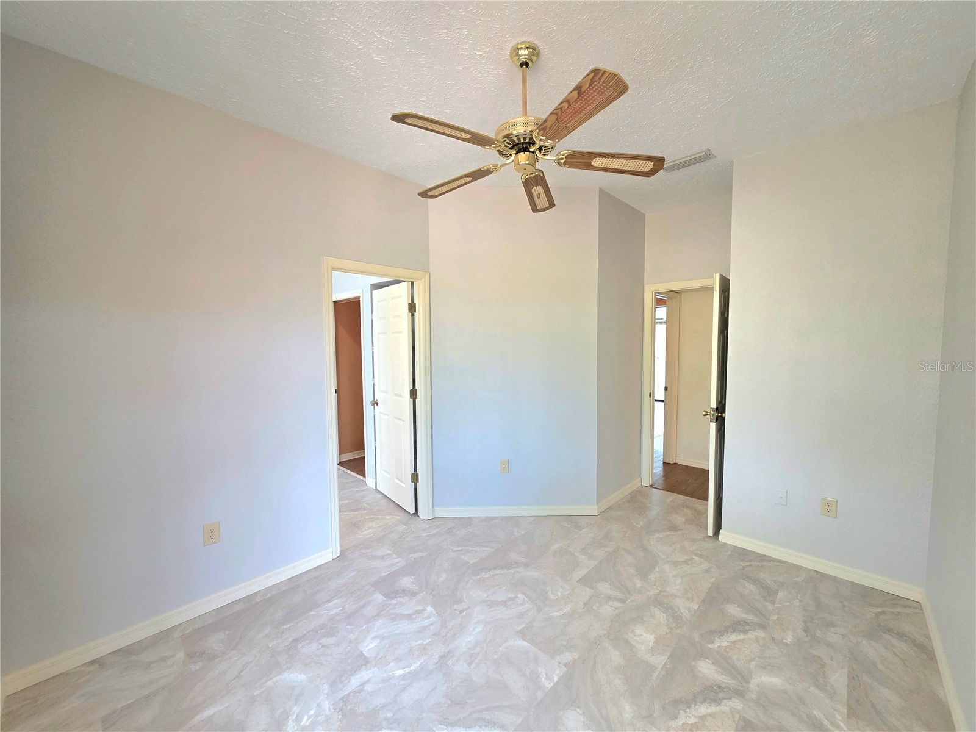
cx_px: 488
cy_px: 366
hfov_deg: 106.2
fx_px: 367
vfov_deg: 89.9
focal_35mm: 13
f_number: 1.9
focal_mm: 2.2
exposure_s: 1/120
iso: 200
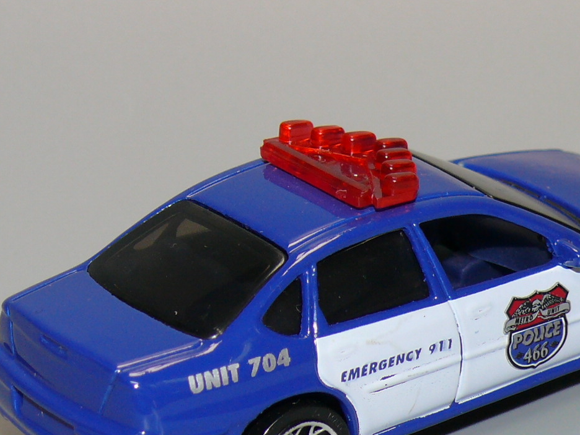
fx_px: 3150
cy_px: 264
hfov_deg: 10.5
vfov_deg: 7.9
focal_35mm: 188
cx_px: 428
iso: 100
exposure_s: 1/30
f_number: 4
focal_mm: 14
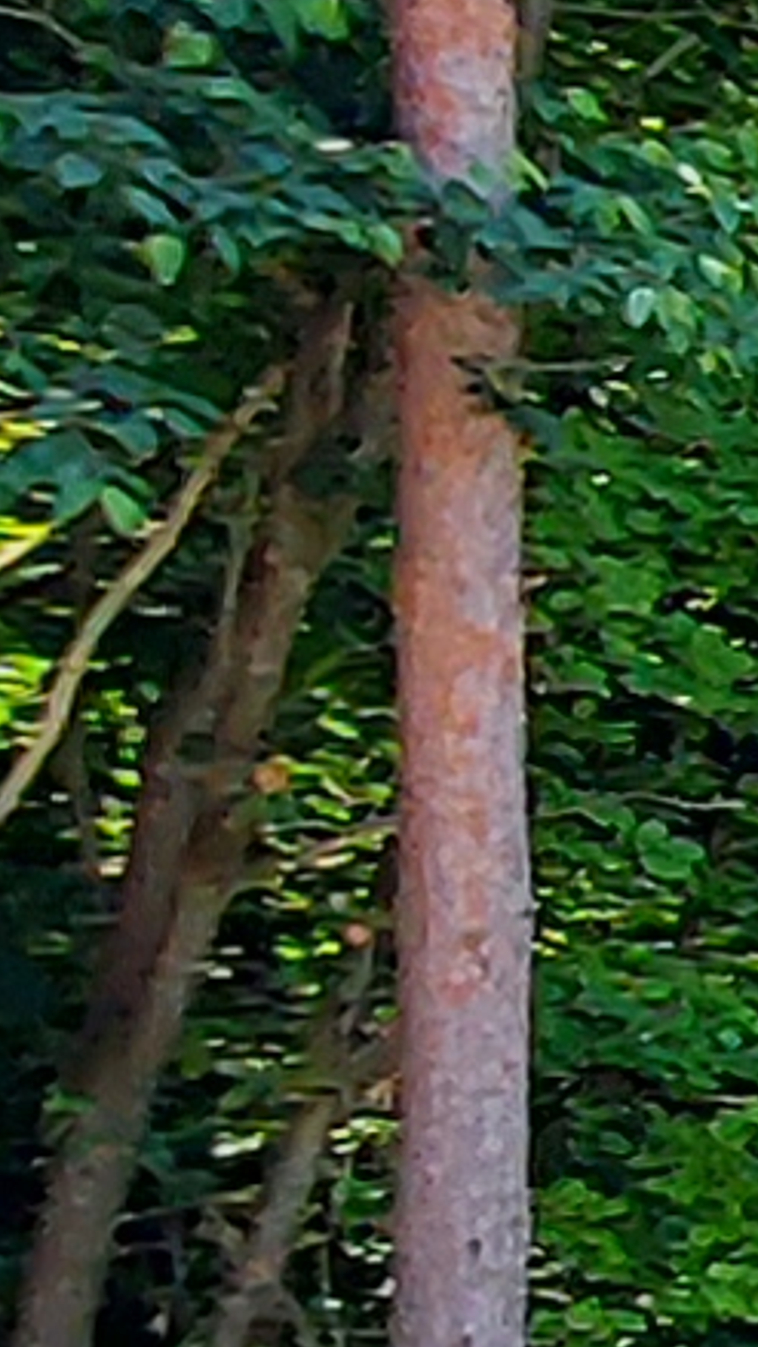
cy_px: 1144
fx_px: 4609
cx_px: 3225
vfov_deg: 16.5
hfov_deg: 6.8
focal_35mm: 129
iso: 50
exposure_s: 1/319
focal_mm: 1.74
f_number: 2.2
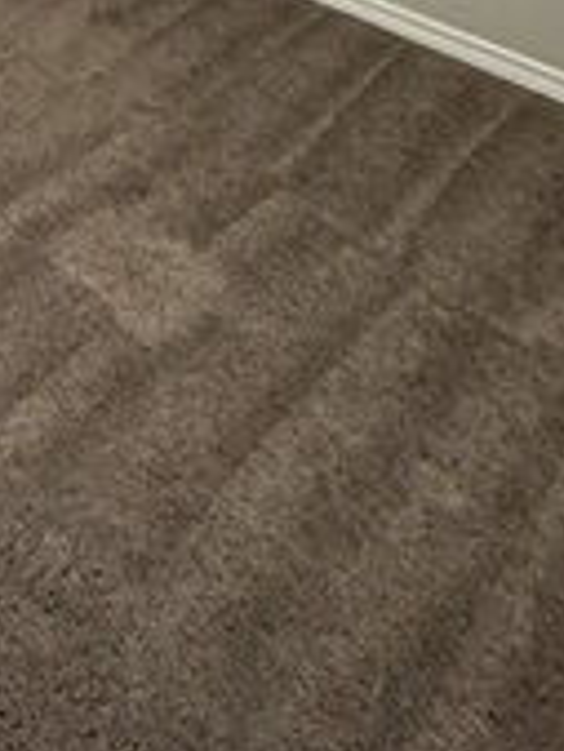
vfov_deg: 24.5
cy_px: -471
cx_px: -311
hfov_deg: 22.1
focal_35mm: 53
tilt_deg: -8.7
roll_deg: -0.4
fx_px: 1150
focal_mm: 2.22
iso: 400
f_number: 2.2
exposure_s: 1/60
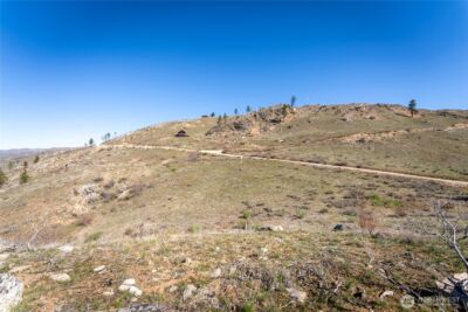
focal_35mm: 14
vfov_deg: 81.3
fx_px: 182
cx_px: 234
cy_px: 156
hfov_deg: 104.2
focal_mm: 14
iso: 100
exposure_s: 1/1250
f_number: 8
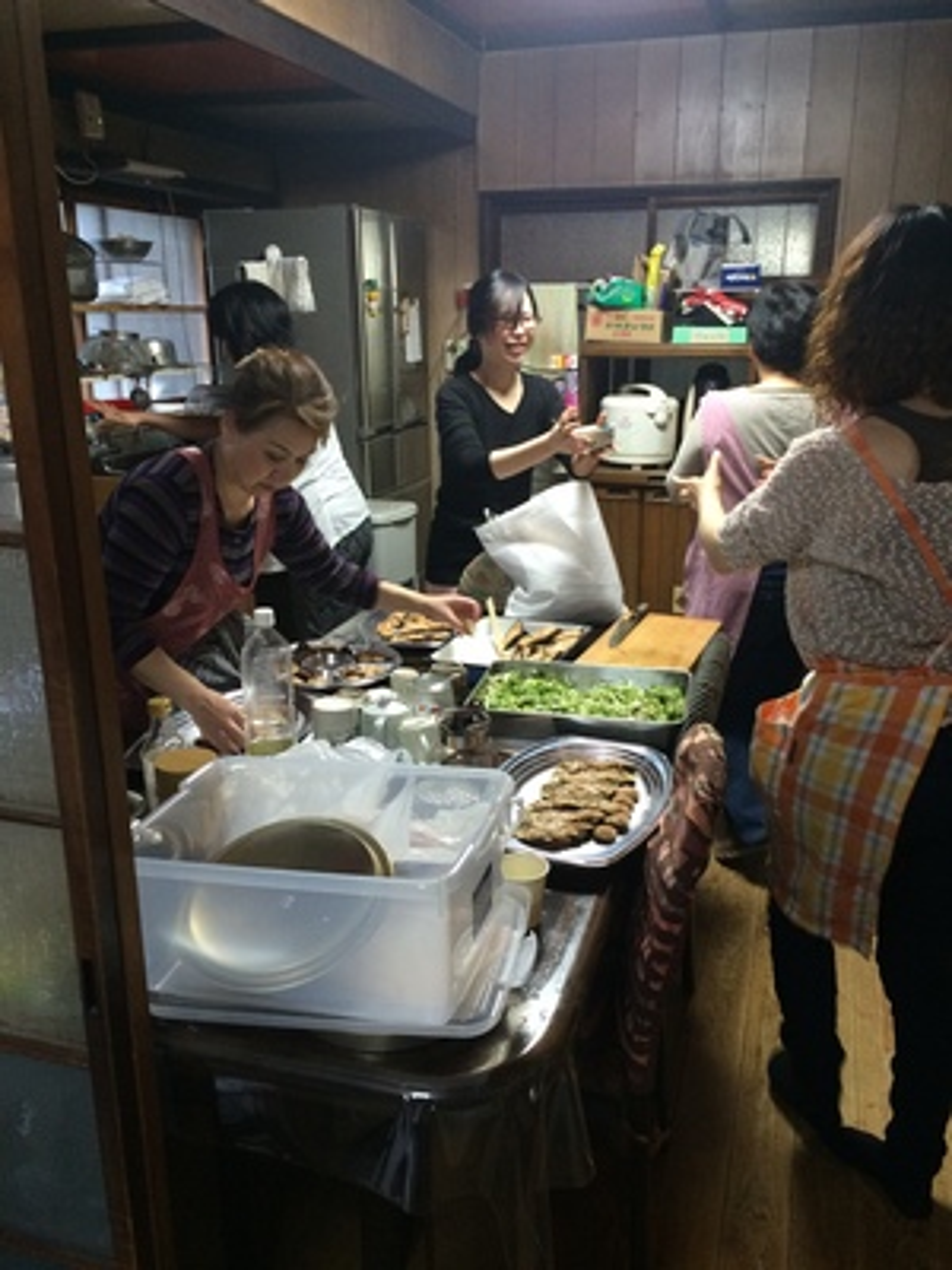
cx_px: 476
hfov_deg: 48.2
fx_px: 1063
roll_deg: +0.7
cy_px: 635
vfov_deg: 61.7
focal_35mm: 29
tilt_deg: -16.6
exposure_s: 1/30
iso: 160
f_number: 2.2
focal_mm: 4.15
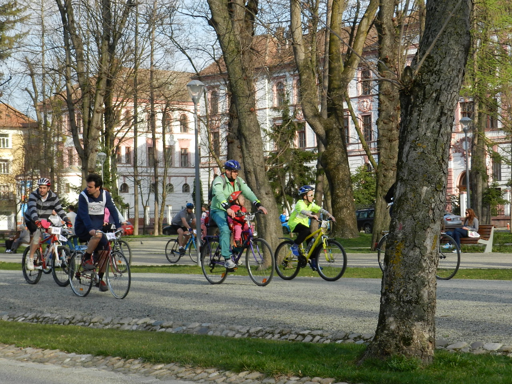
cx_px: 256
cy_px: 192
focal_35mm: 84
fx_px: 1242
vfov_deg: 17.6
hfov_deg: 23.3
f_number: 4.4
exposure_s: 1/400
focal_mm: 14.9
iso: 160
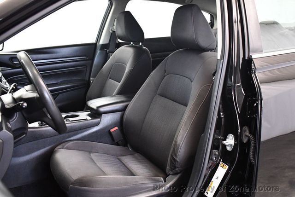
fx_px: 295
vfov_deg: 36.9
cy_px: 98
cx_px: 148
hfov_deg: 53.1
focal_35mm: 36
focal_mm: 18
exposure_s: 1/60
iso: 3600
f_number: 3.5
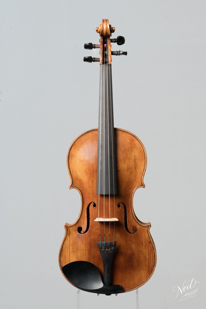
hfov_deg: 13.0
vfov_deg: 19.5
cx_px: 103
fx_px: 902
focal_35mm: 105
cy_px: 154
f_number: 13
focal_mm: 105
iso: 2500
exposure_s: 1/200
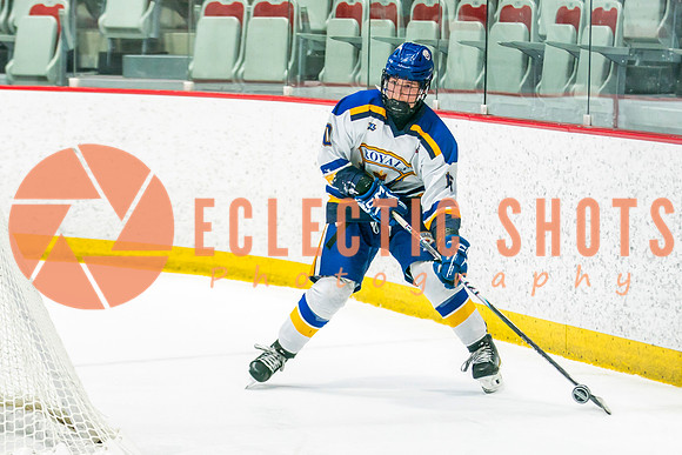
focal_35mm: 219
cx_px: 317
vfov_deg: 6.3
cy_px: 229
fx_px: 4147
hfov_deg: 9.4
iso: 640
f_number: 3.2
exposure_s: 1/640
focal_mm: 105
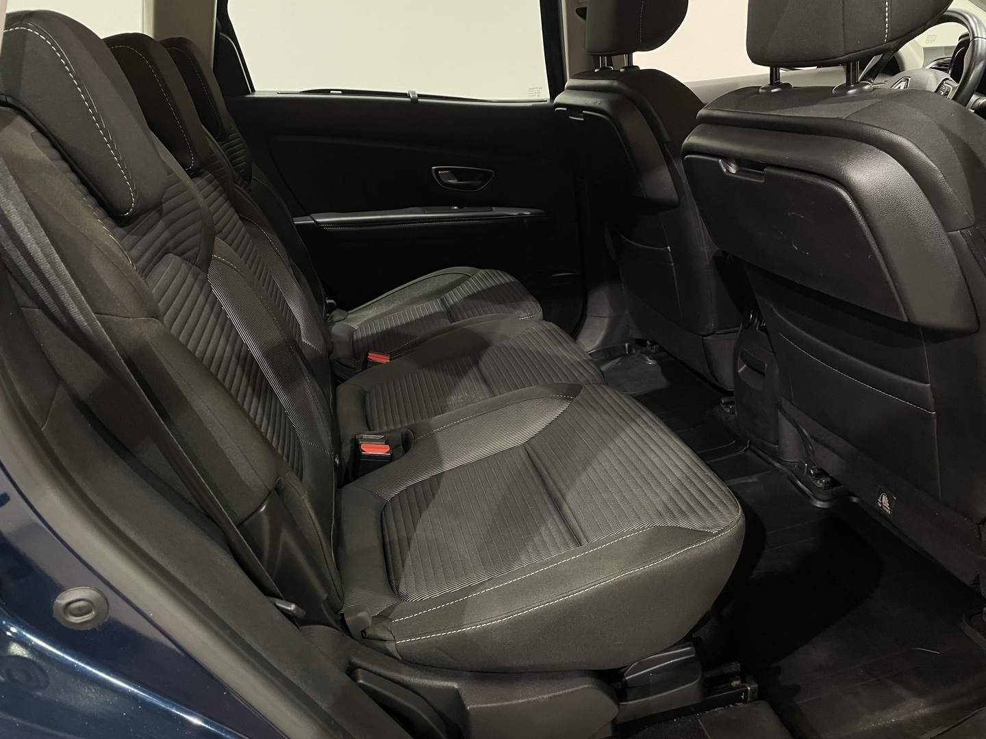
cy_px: 370
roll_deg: +5.7
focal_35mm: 26
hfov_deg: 67.3
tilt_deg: -23.4
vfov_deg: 53.1
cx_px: 493
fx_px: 741
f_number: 1.6
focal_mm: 4.2
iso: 320
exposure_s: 1/50
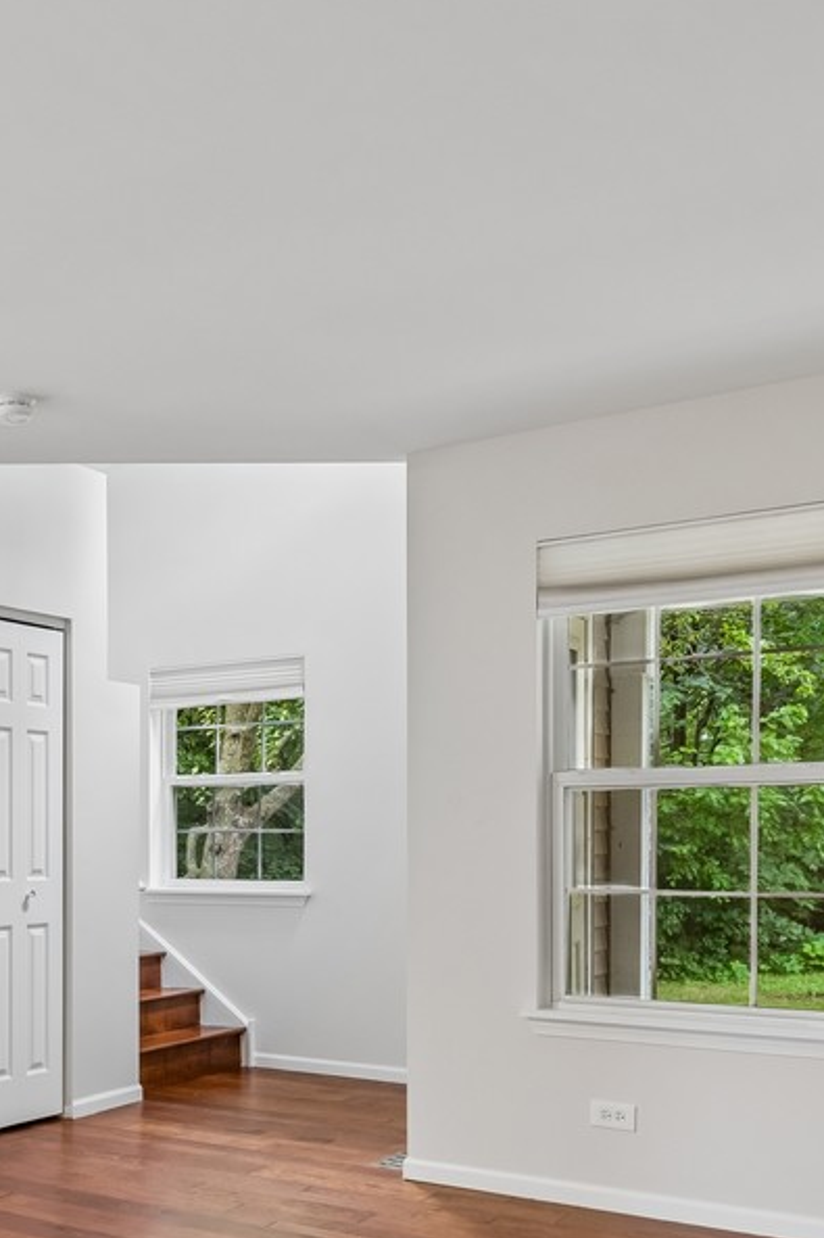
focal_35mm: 41
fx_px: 1408
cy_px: 846
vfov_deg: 46.5
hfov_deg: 29.0
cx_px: -119
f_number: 8
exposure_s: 1/6
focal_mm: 15
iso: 200
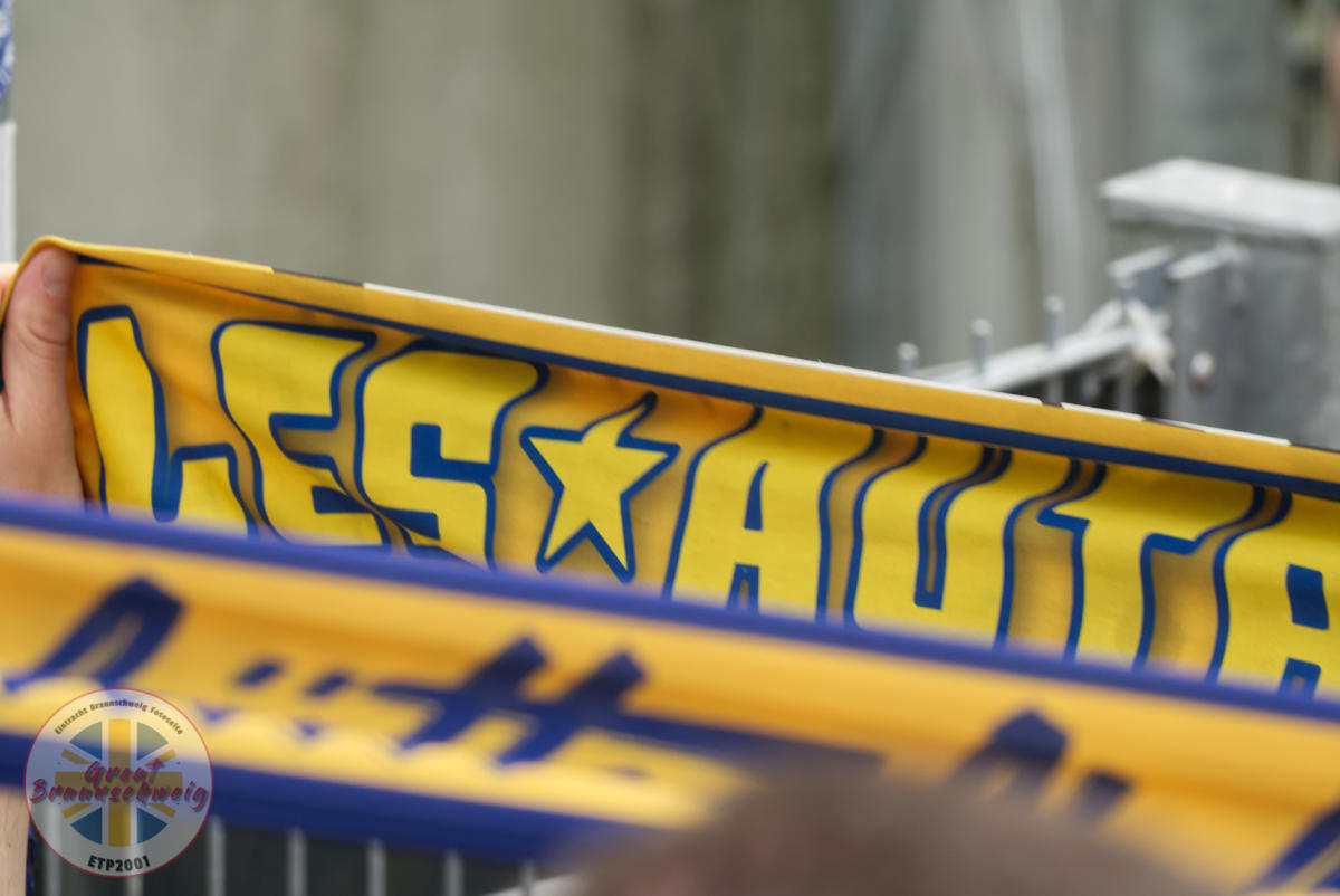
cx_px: 670
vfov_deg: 2.6
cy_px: 448
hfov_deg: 3.9
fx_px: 19592
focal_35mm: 526
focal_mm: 192.7
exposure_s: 1/320
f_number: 7.1
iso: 200
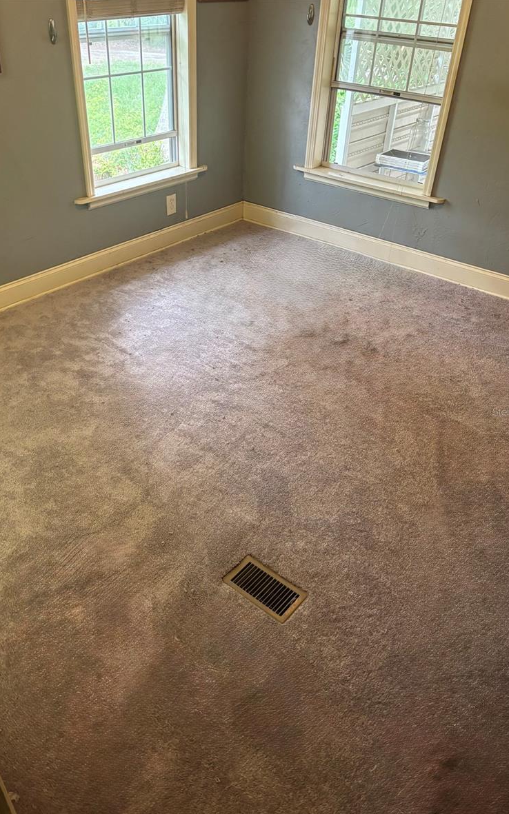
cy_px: 411
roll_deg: -1.3
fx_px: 622
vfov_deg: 66.5
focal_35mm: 28
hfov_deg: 44.5
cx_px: 231
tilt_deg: -37.1
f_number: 1.6
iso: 500
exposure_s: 1/60
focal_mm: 5.96
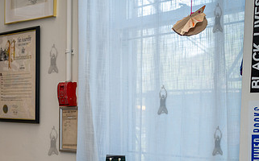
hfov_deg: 28.8
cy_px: 140
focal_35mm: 70
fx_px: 494
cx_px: 51
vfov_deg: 18.3
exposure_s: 1/60
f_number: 4
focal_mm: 35
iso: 100
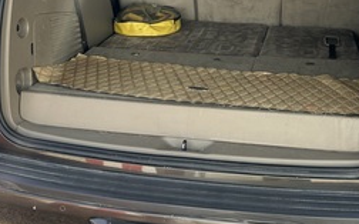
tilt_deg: -16.3
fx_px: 489
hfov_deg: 40.0
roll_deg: -1.7
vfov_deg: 25.6
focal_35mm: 50
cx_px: 227
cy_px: 68
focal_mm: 5.7
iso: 50
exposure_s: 1/803
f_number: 1.5
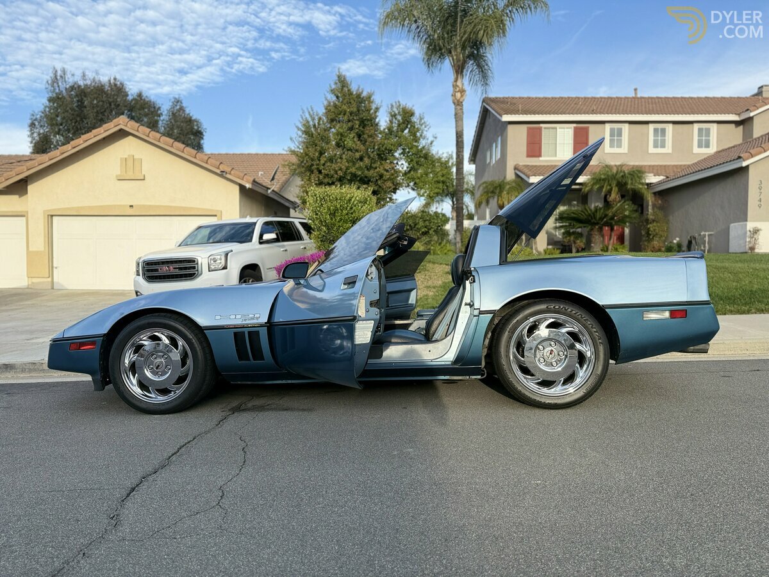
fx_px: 533
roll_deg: -0.4
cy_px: 288
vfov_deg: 56.8
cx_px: 384
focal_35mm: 24
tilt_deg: -1.4
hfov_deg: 71.6
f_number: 1.78
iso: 80
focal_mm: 6.76
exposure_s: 1/1337
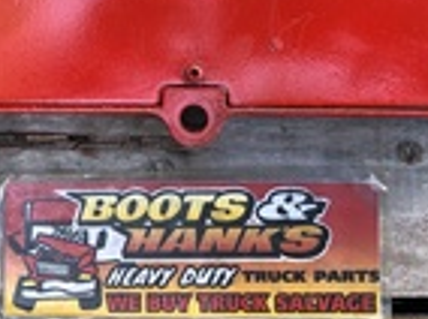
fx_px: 975
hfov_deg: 24.8
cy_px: -75
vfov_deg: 17.6
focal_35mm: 79
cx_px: 205
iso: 40
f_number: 1.8
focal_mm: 4
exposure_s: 1/120
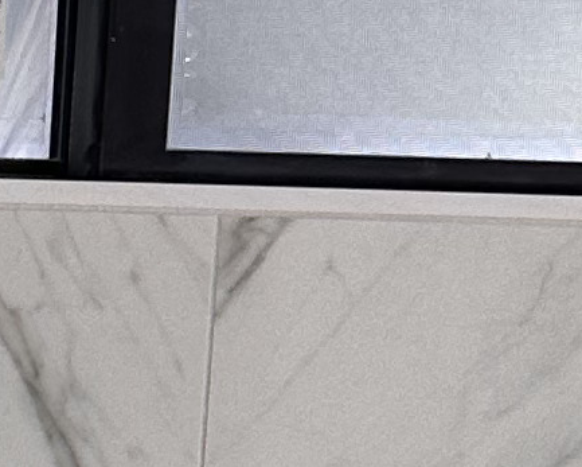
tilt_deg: -9.2
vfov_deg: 6.4
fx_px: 3758
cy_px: 1449
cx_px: -1036
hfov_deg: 7.9
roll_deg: -1.4
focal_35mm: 218
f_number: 1.78
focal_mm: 6.86
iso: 64
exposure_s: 1/128
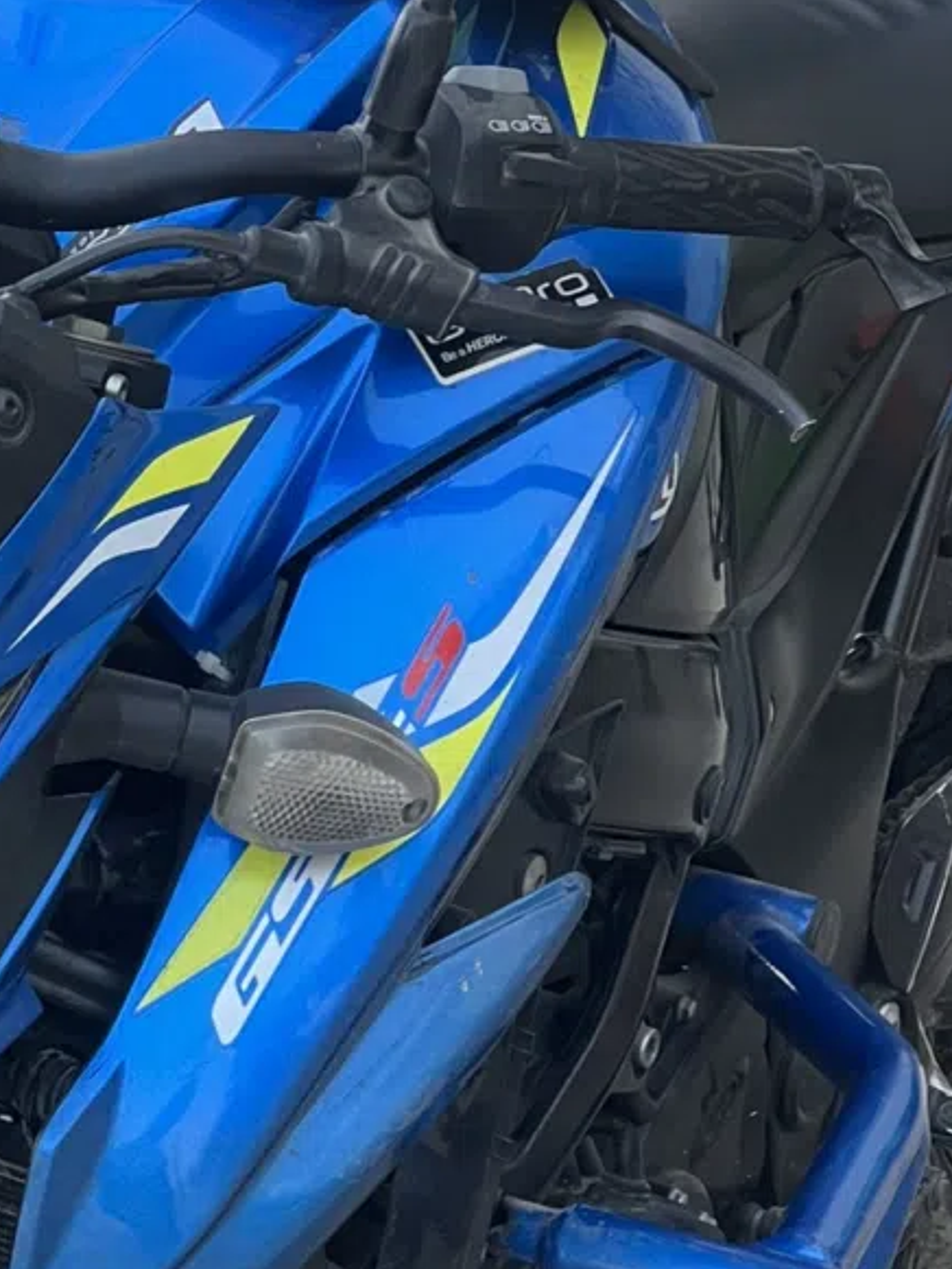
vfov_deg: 10.9
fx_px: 6635
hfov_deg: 8.2
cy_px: 805
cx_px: 334
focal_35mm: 181
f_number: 2.8
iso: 80
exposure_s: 1/99
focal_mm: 9
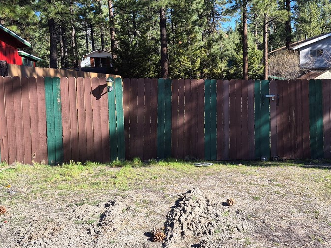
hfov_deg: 51.8
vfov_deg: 40.5
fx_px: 335
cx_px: 216
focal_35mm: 35
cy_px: 95
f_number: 1.8
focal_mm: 5.4
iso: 80
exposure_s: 1/1728
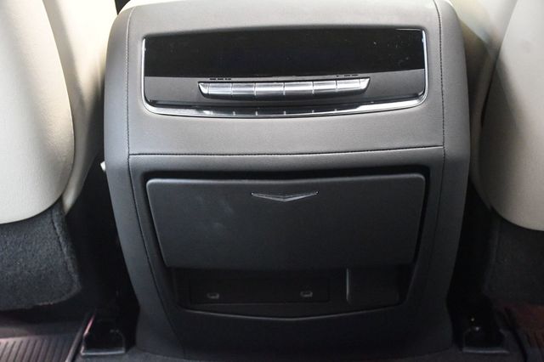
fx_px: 861
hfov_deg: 35.1
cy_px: 181
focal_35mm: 57
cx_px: 272
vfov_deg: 23.8
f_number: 4.2
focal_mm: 38
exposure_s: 1/50
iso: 12800
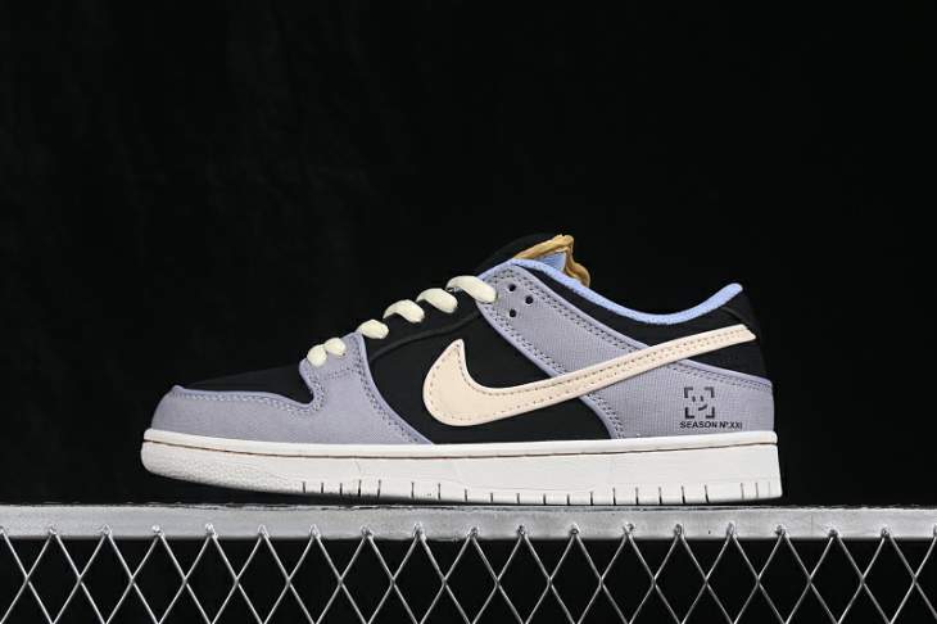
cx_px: 468
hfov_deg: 27.0
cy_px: 312
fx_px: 1951
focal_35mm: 75
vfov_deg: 18.2
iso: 160
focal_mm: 50
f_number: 8
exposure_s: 1/80
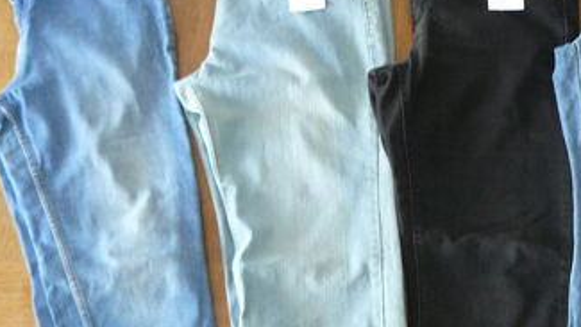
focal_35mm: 58
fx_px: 894
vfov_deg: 20.7
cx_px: 392
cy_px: 195
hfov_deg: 35.6
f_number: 2.8
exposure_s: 1/10
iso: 200
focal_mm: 6
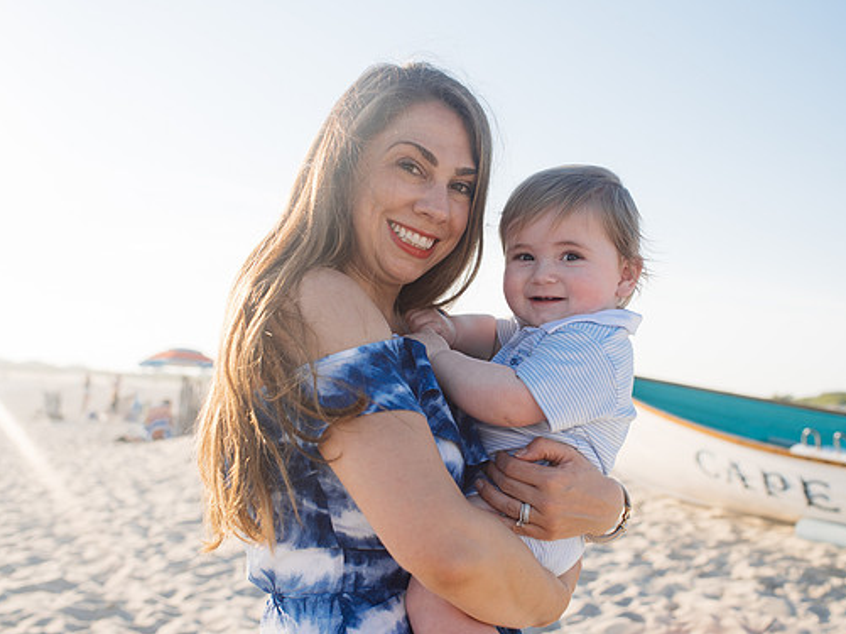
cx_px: 456
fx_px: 952
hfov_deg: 47.9
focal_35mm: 39
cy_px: 325
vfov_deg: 36.8
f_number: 4
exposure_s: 1/800
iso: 160
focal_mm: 35
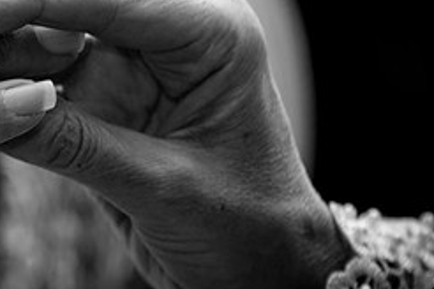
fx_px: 8342
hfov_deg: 3.0
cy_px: -70
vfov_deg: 2.0
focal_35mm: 692
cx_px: -36
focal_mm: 200
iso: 160
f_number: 5
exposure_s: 1/200
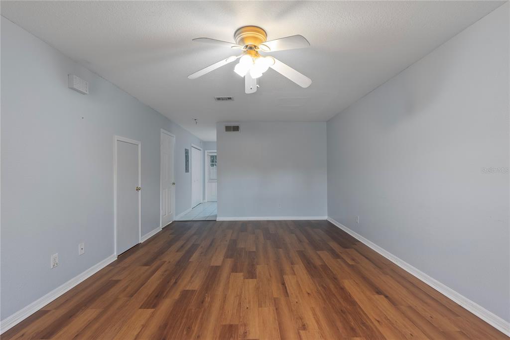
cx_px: 255
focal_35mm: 16
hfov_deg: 96.7
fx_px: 227
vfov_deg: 73.8
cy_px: 170
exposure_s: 2
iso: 100
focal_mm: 16
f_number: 8
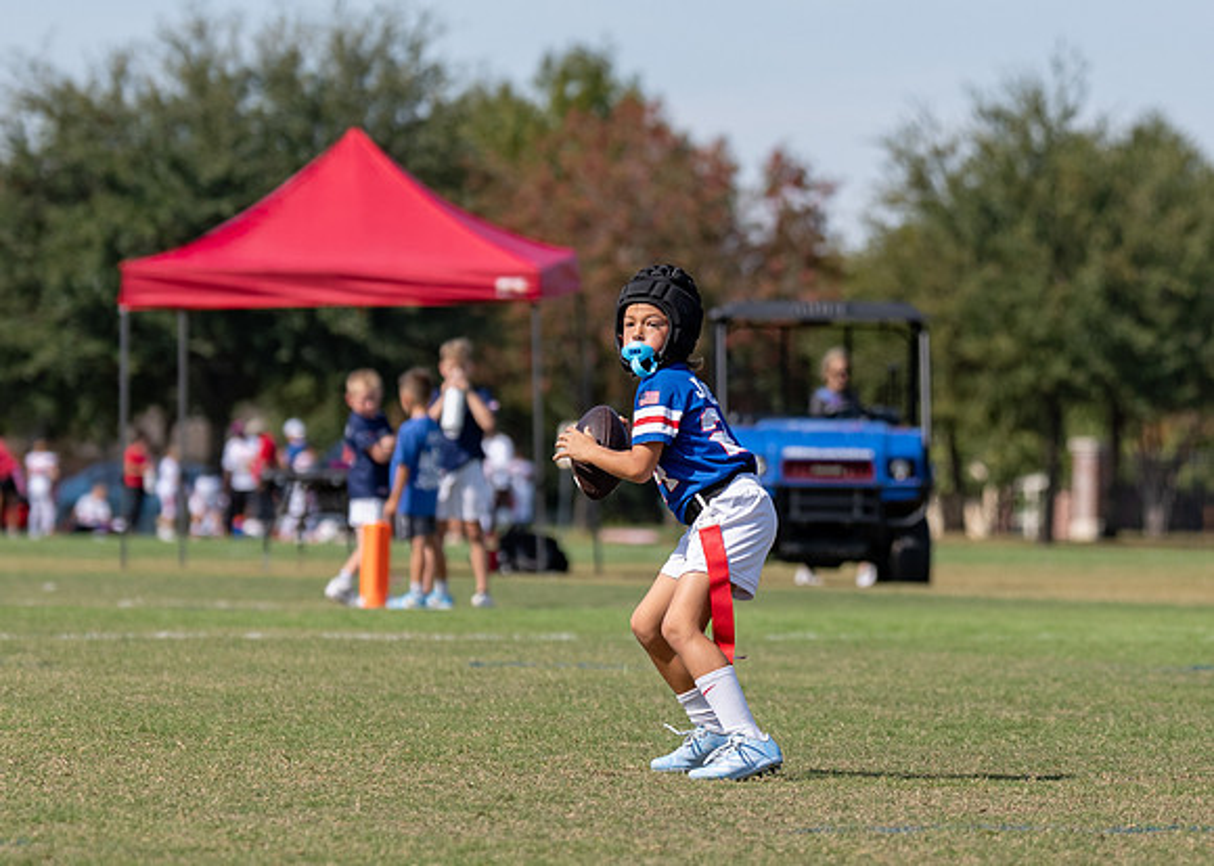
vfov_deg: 5.0
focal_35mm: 287
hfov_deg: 7.0
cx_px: 598
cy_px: 399
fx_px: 9878
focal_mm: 115
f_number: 2.8
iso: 100
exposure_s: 1/1600
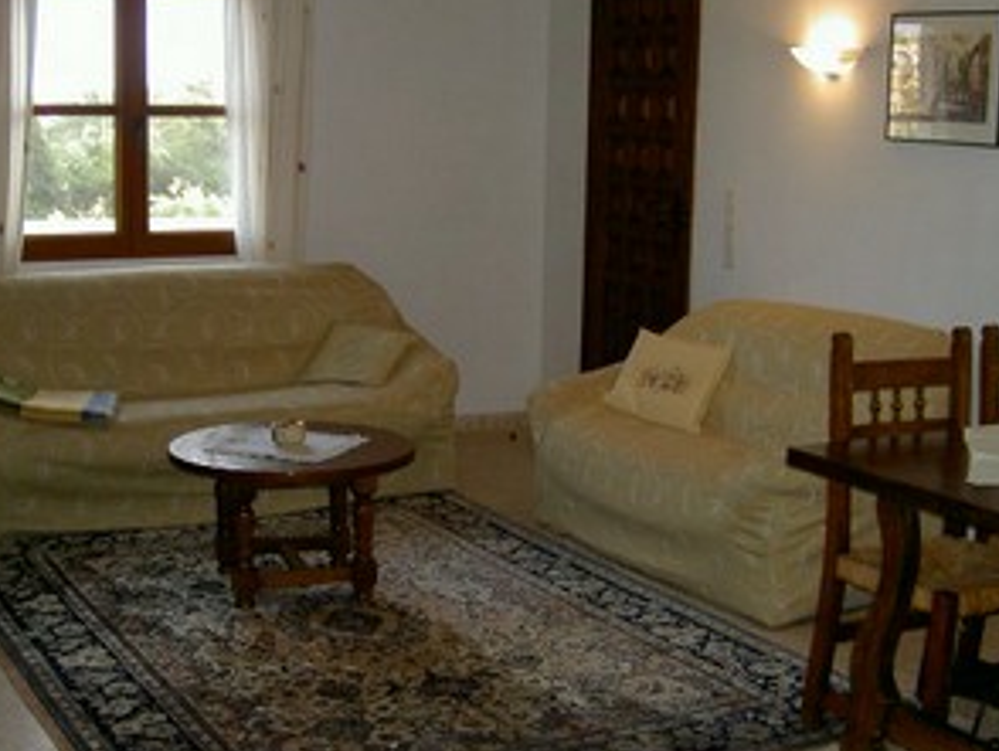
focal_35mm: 53
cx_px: 469
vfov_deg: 27.5
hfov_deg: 36.1
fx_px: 1531
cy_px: 415
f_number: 2.8
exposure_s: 1/59.5
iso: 100
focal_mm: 8
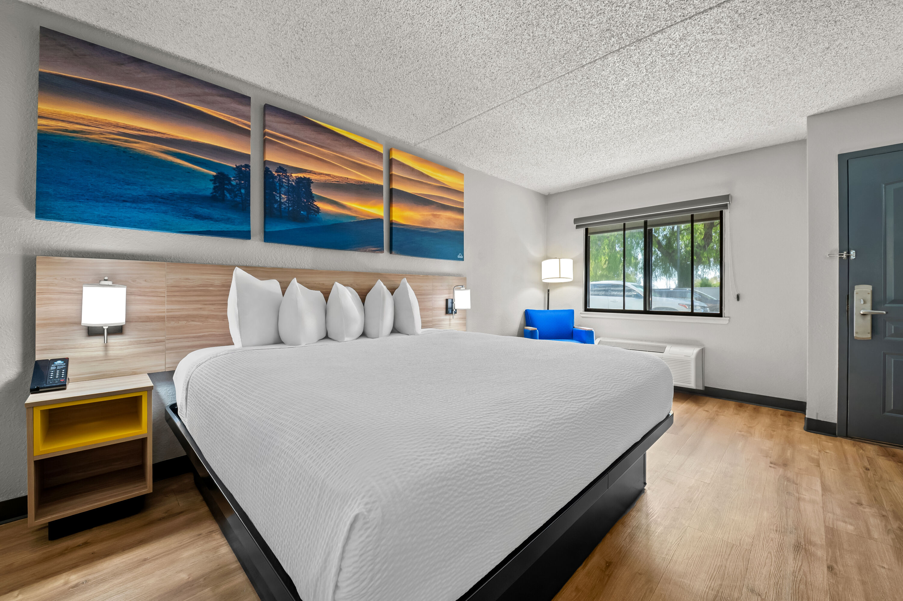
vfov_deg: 81.1
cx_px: 452
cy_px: 300
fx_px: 351
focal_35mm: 14
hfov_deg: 104.3
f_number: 8
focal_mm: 14
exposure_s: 1/2.5
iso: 250
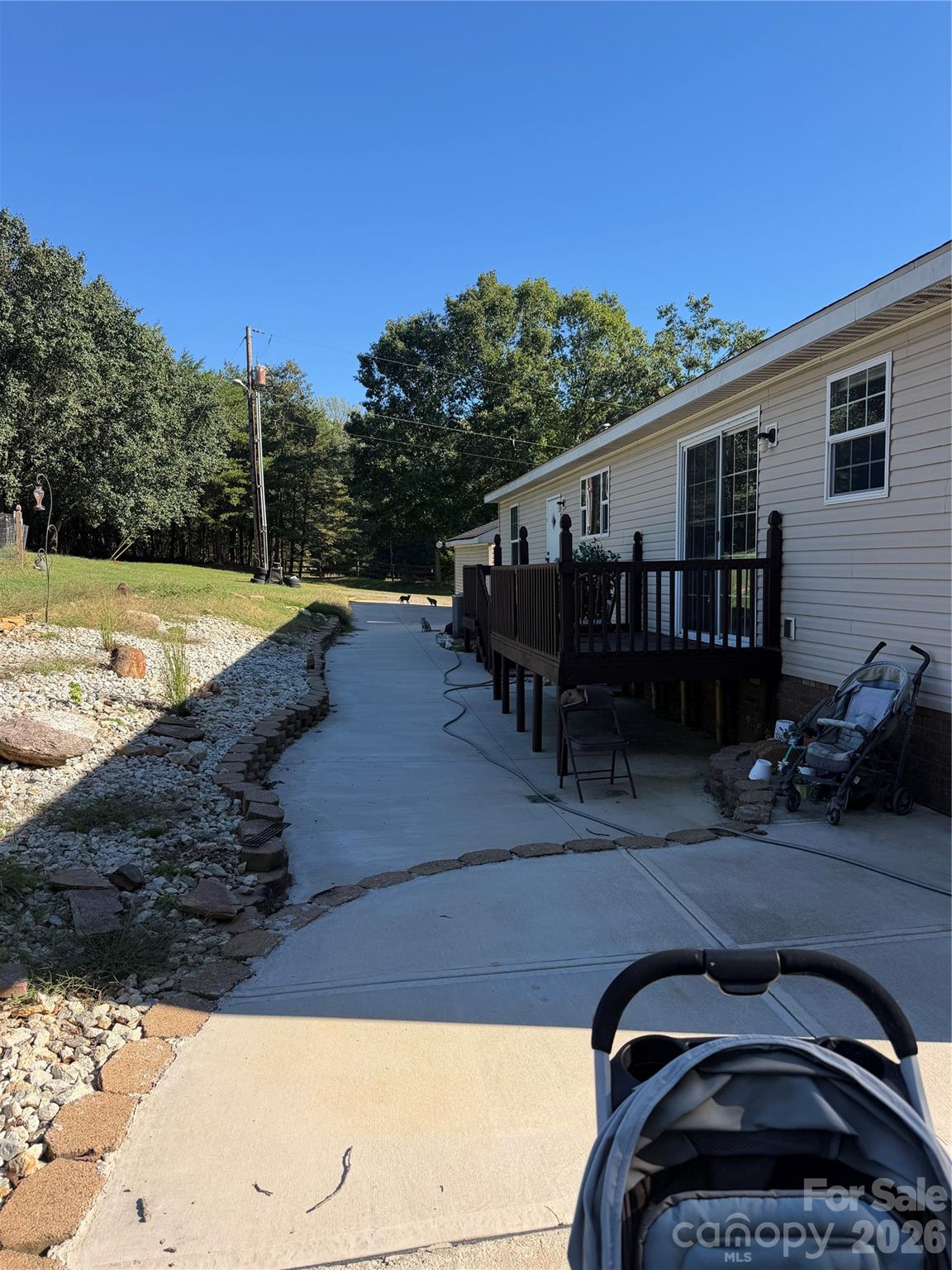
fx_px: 880
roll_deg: +2.5
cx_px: 476
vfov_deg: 71.6
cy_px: 635
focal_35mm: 24
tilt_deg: -5.8
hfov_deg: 56.8
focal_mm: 6.76
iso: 80
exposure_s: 1/2232
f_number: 1.78
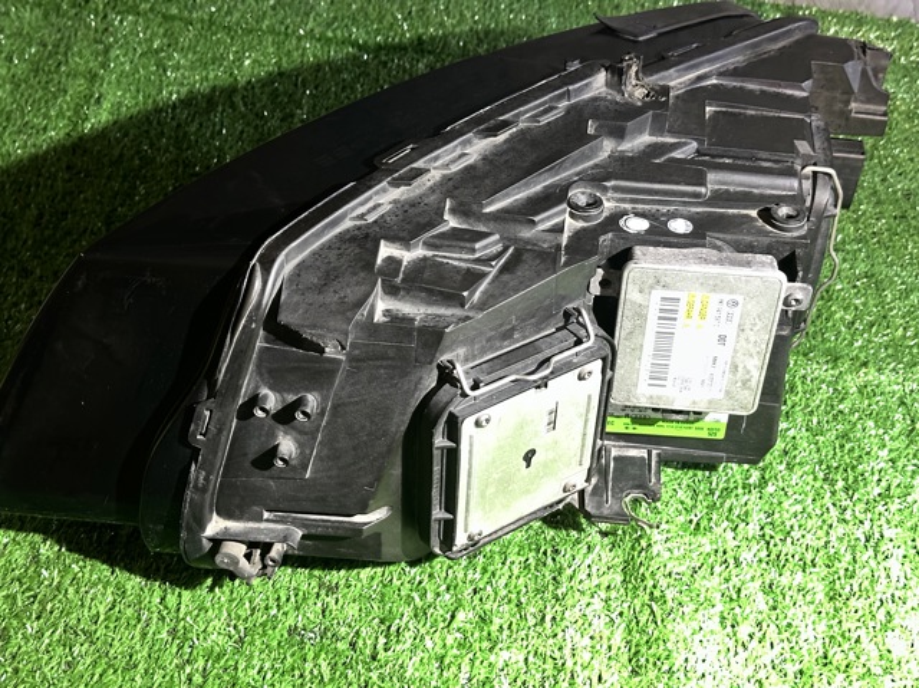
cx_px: 460
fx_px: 1273
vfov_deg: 30.2
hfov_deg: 39.7
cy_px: 344
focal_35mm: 48
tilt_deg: -48.5
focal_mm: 6.86
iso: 640
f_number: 1.78
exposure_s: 1/24
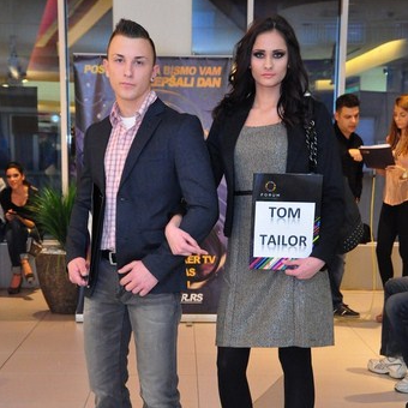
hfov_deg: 23.4
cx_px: 205
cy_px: 278
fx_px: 987
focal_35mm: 74
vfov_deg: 23.2
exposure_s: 1/60
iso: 2000
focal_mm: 38
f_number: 4.5
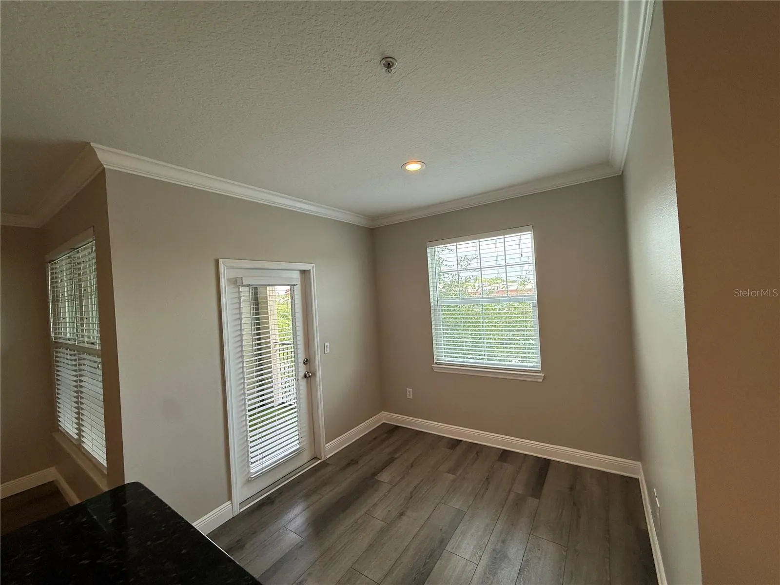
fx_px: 315
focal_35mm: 14
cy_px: 292
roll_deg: +3.5
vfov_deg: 85.7
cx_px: 390
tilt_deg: -0.7
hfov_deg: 102.1
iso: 64
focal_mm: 2.22
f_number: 2.2
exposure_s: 1/120
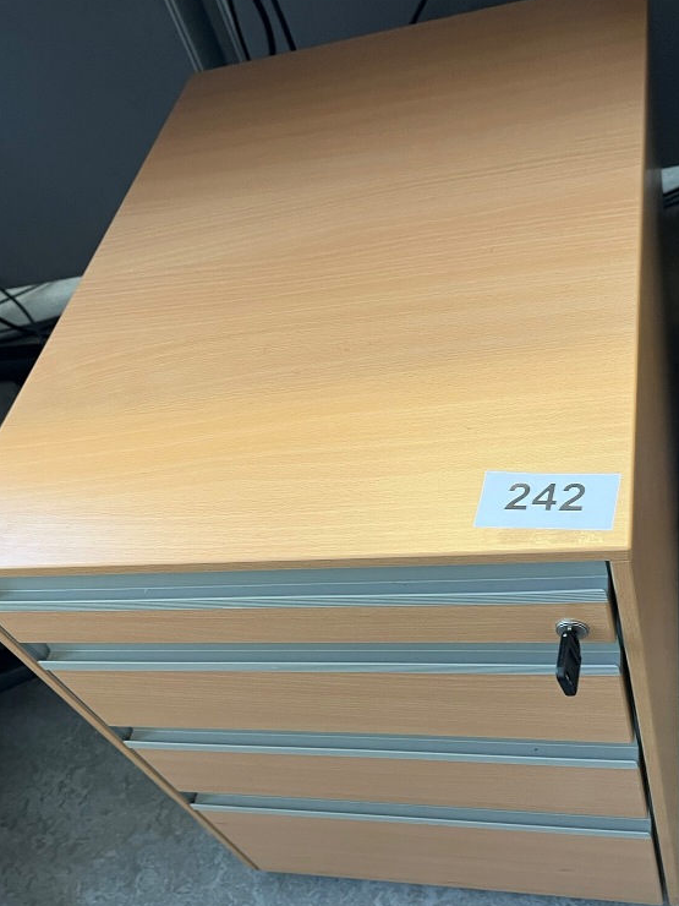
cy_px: 550
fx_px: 942
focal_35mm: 36
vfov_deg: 51.0
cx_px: 389
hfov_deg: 39.6
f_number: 1.6
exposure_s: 1/60
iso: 160
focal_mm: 5.1
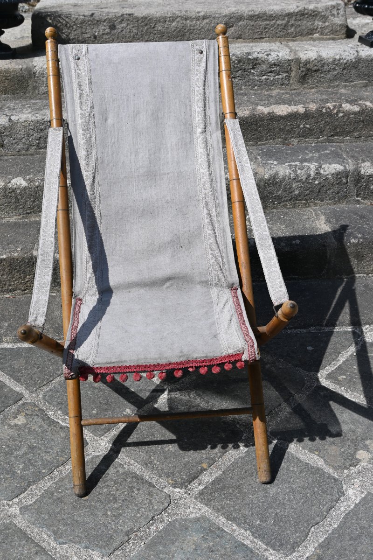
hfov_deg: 31.4
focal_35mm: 43
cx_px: 186
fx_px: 664
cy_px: 280
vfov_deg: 45.7
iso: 100
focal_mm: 28.5
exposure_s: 1/400
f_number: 7.1
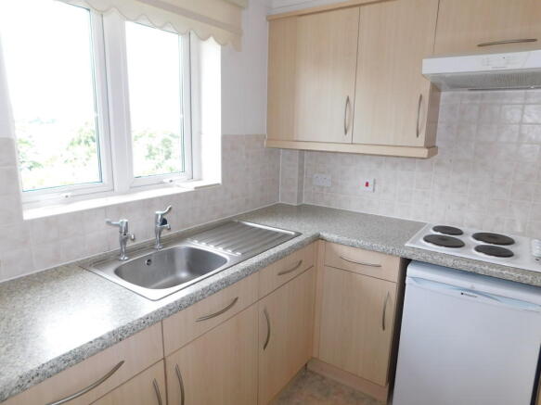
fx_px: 359
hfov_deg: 73.9
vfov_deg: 58.9
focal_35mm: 23
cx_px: 270
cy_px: 202
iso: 125
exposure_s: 1/60
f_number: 3
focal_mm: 4
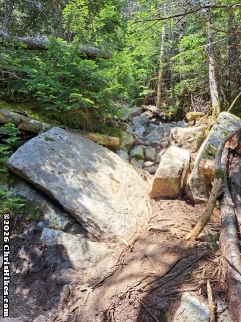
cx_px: 120
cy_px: 161
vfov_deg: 71.6
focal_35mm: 24
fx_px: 223
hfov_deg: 56.8
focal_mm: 5.23
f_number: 1.8
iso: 50
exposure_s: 1/275
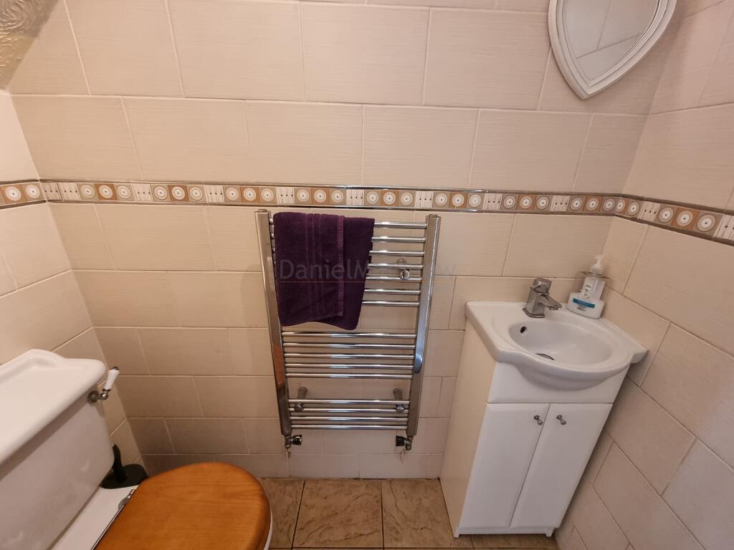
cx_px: 367
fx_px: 276
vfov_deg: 89.9
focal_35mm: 13
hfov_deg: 106.2
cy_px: 275
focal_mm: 2.2
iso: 500
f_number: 2.2
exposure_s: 1/33
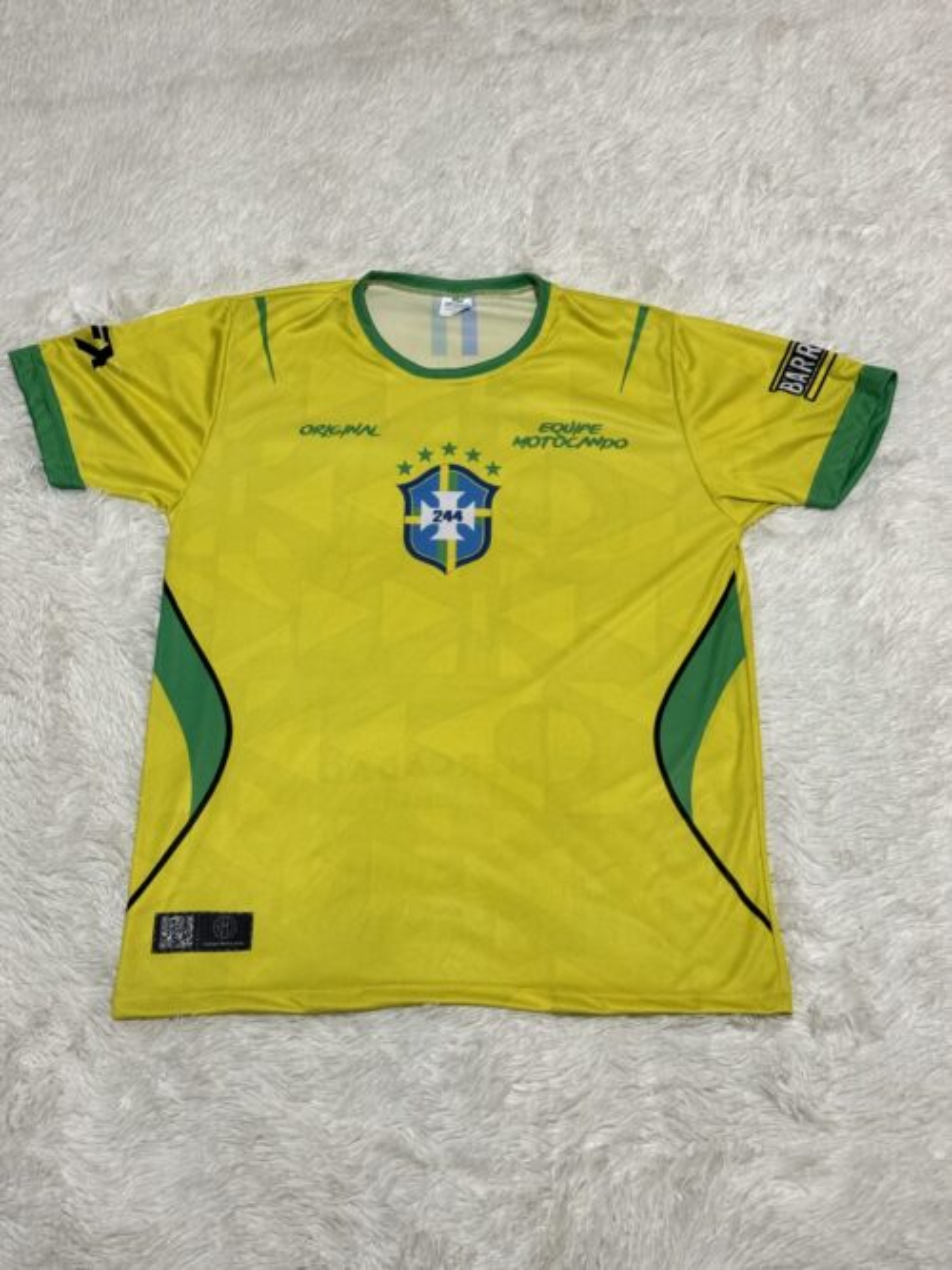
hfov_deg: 30.3
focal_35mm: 48
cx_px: 476
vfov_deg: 39.7
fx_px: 1761
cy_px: 635
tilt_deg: -64.6
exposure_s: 1/40
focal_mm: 6.76
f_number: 1.78
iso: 500
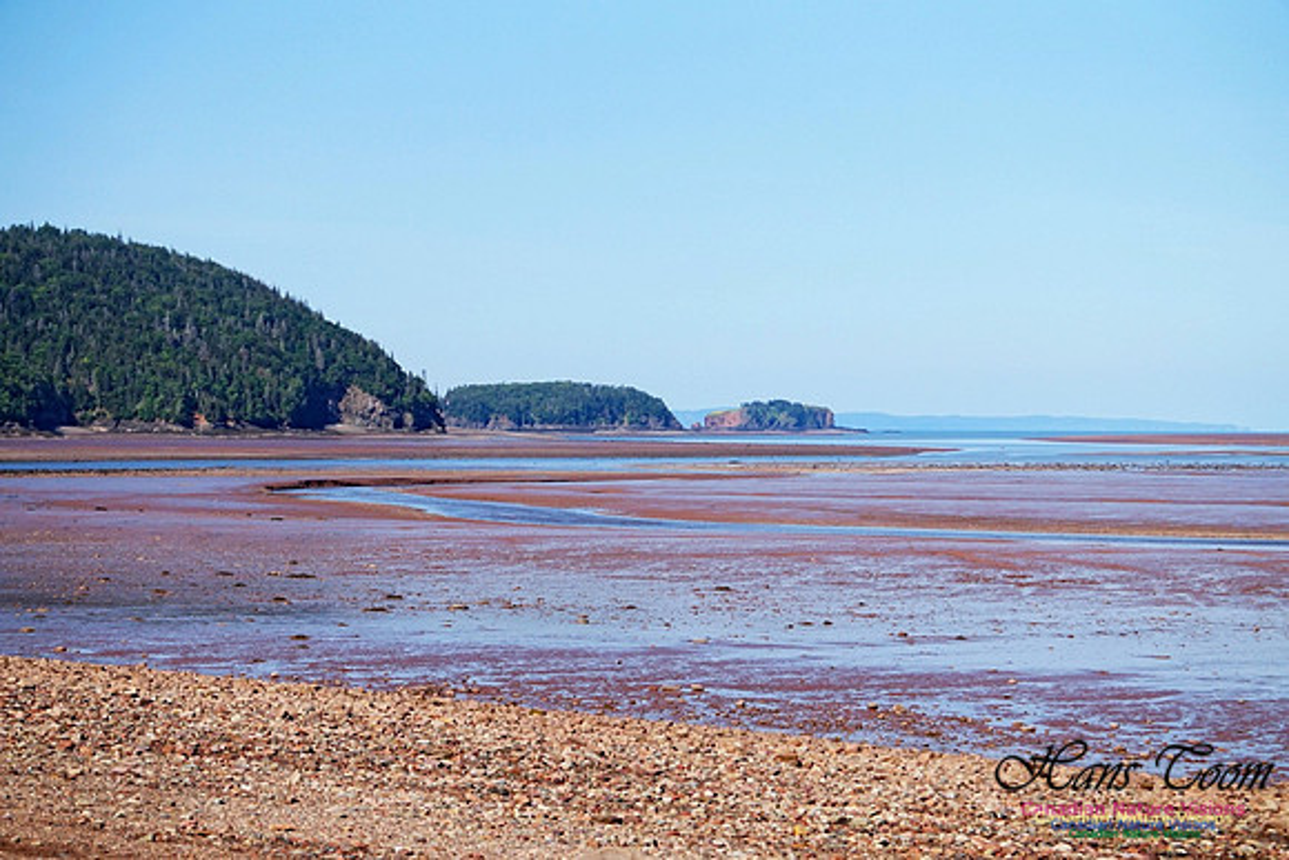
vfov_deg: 16.6
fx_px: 2955
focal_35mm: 82
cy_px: 430
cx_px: 644
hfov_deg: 24.6
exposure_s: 1/4000
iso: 800
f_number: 5.6
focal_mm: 55
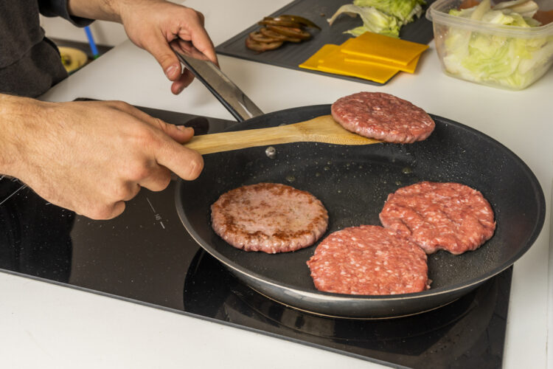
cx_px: 276
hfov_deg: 50.7
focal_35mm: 38
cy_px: 184
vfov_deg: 35.1
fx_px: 584
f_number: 9
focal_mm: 38
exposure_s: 1/125
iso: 100
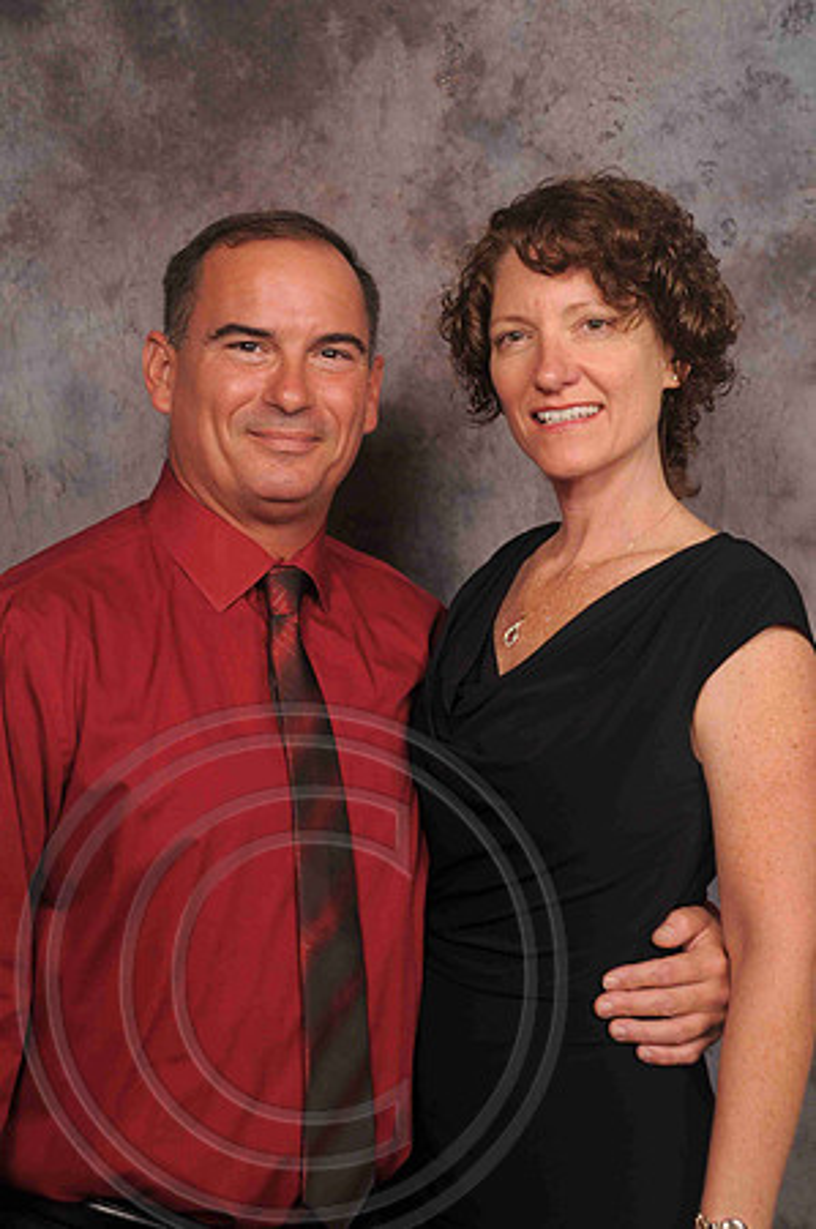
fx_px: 2045
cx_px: 408
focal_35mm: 60
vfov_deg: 33.4
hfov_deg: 22.6
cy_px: 614
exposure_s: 1/125
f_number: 5.6
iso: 200
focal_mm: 40
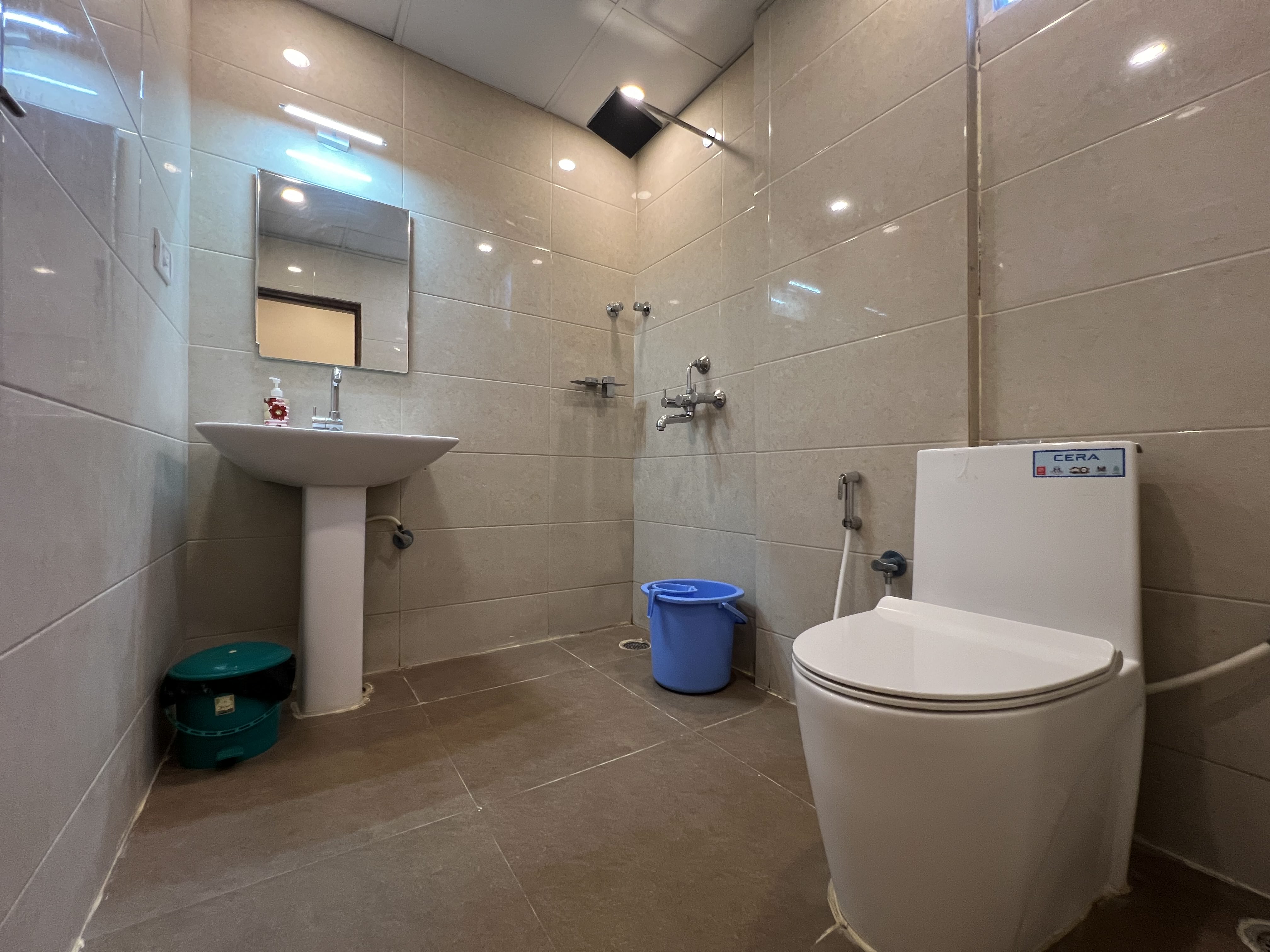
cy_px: 476
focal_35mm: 13
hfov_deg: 106.2
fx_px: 477
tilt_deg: +0.1
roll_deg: -0.1
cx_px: 635
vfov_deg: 89.9
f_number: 1.8
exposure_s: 1/50
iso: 200
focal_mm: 1.57
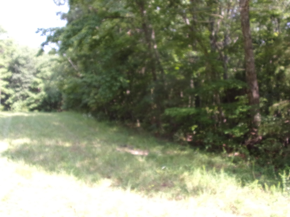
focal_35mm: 33
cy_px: 108
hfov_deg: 55.4
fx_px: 276
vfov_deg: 42.9
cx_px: 145
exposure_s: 1/85
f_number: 3.7
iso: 80
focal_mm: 5.9
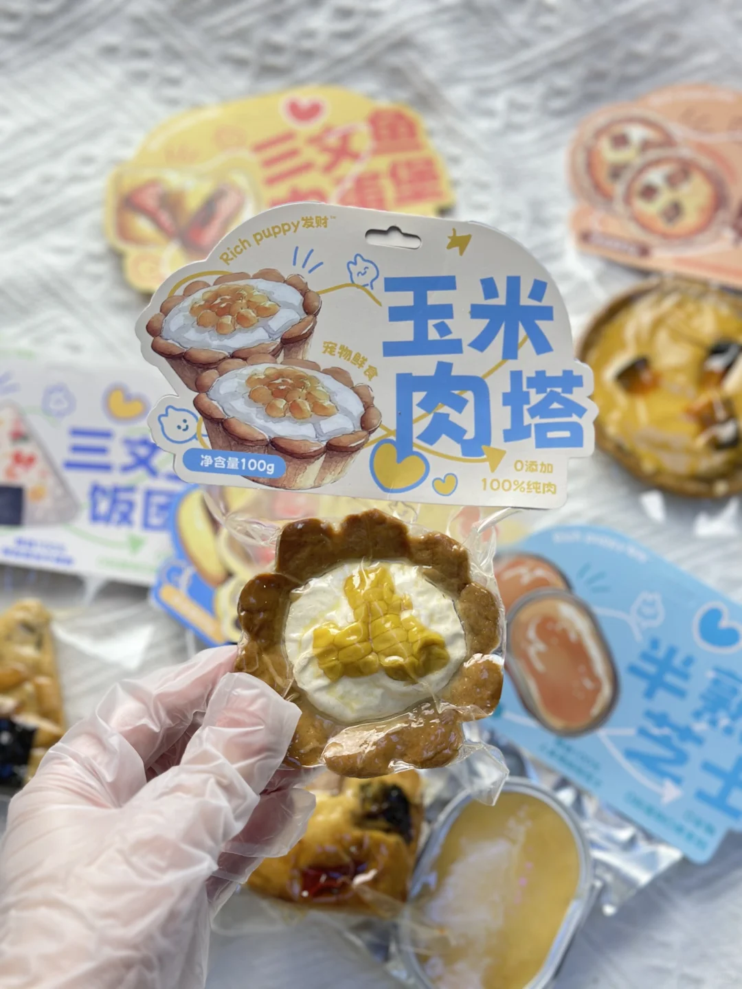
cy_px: 494
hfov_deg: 30.3
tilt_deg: -75.4
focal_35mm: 48
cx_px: 371
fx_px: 1372
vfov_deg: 39.7
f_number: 1.78
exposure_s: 1/100
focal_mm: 6.86
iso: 100
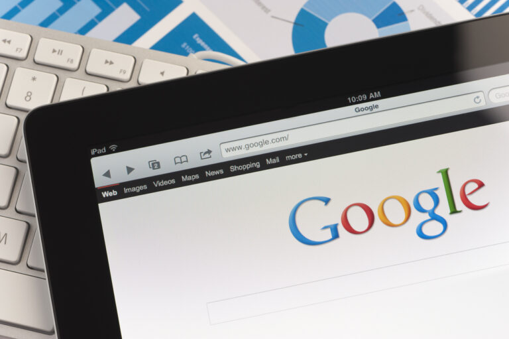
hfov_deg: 19.5
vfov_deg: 13.0
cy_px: 170
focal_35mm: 105
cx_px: 254
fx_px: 1484
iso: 100
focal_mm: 105
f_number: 10
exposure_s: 1/2.5
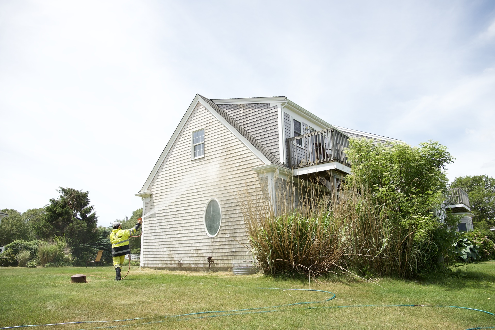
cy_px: 165
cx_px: 248
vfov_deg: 51.3
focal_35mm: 25
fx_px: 344
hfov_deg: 71.5
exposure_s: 1/2000
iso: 400
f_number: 4.5
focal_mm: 17
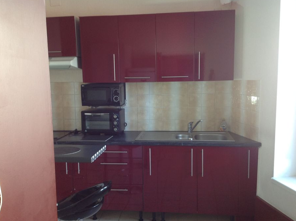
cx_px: 141
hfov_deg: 47.9
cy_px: 119
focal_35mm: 39
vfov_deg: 36.7
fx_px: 333
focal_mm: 4.28
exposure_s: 1/15
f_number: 2.4
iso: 80
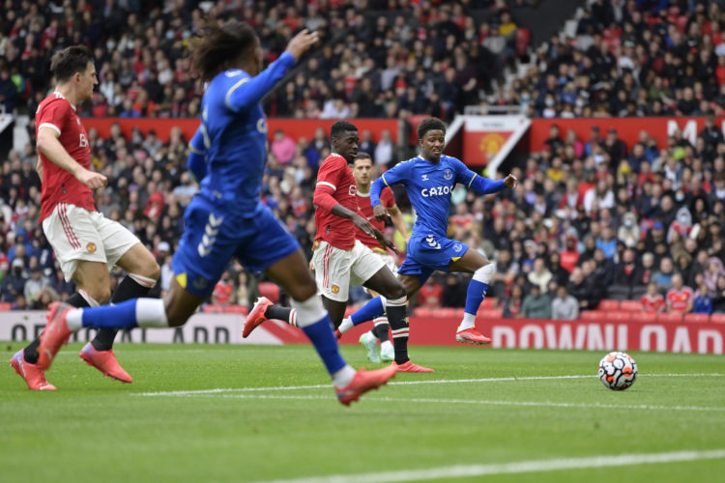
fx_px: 4027
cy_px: 242
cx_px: 362
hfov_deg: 10.3
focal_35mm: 200
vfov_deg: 6.9
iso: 320
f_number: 2.8
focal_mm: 200
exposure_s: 1/1600
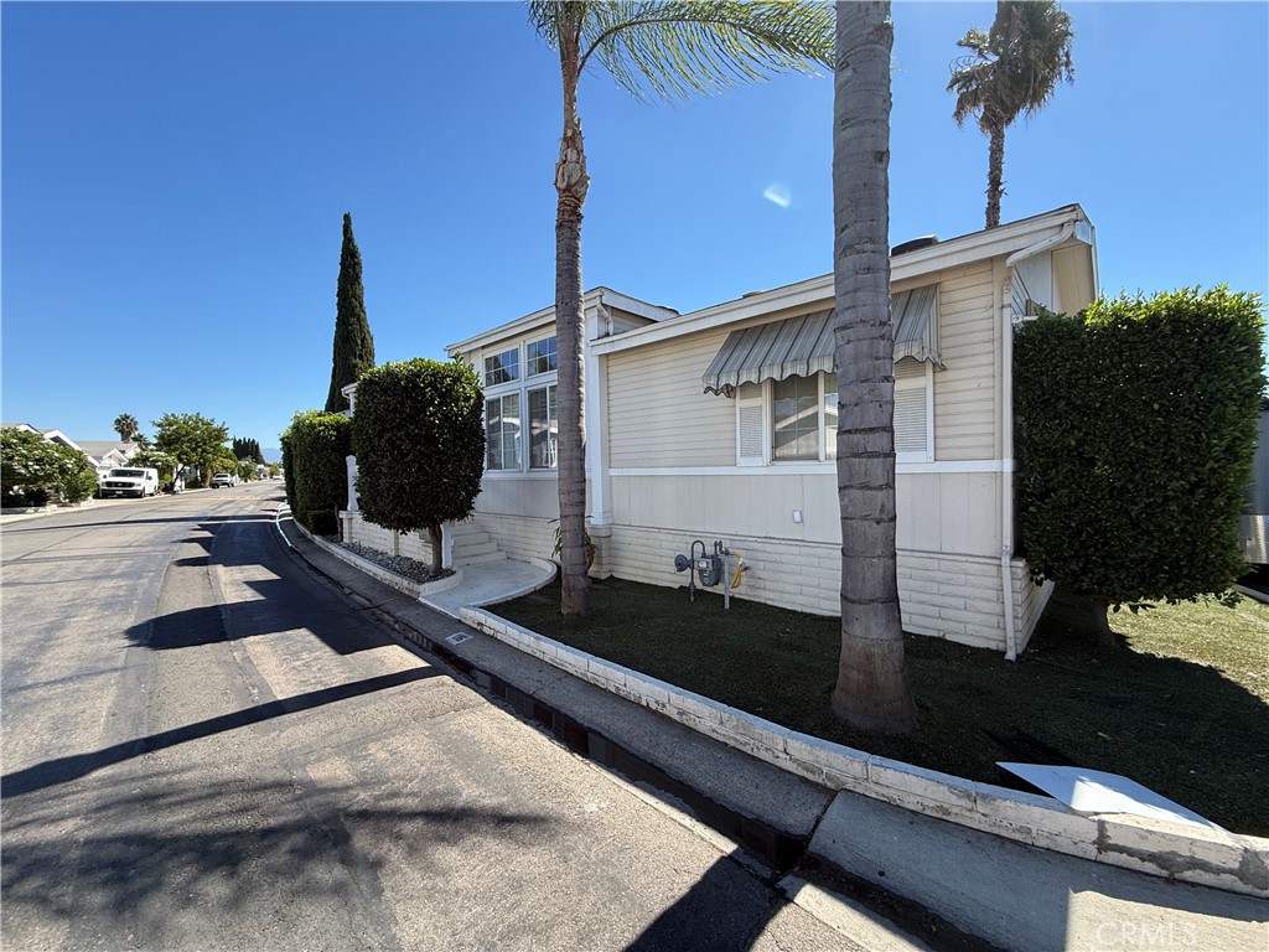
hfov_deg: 102.1
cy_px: 476
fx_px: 513
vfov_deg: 85.7
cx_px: 634
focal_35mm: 14
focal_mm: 2.22
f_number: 2.2
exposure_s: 1/853
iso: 50
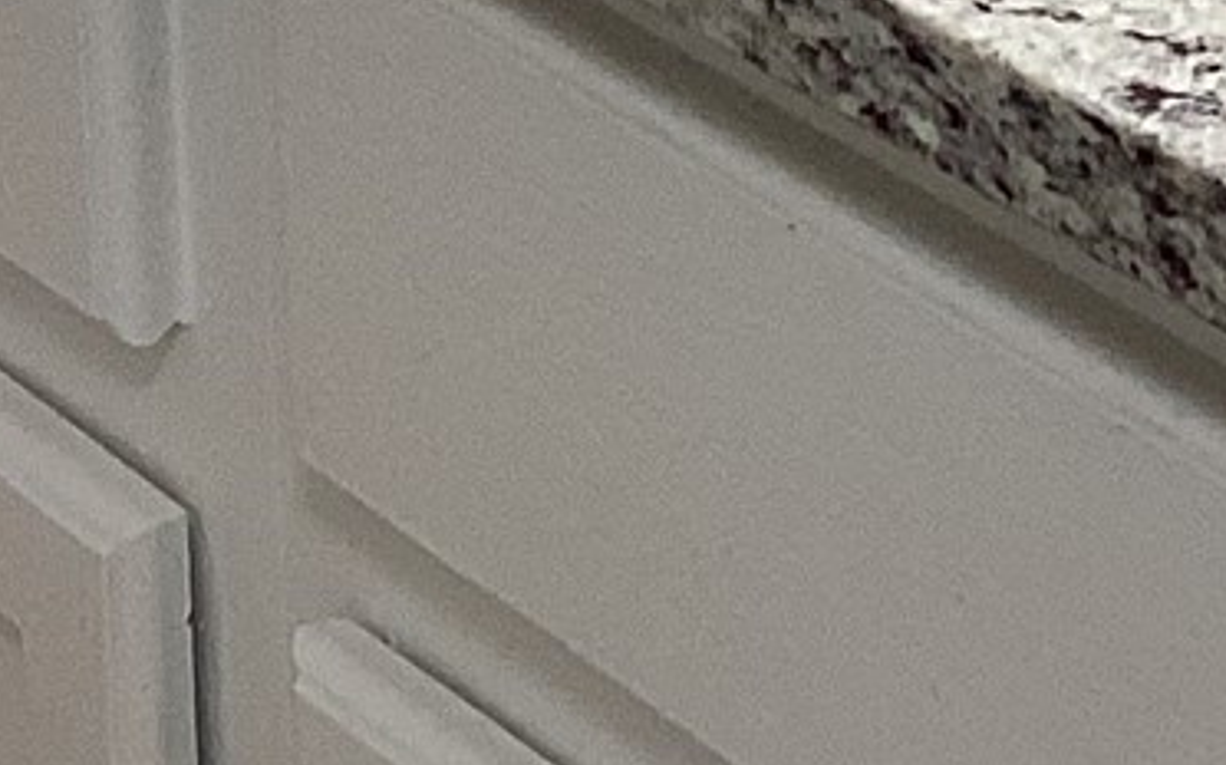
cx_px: 656
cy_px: -1576
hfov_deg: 11.6
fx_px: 6044
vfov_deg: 6.6
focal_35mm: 181
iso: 64
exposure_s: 1/60
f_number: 2.4
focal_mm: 3.3
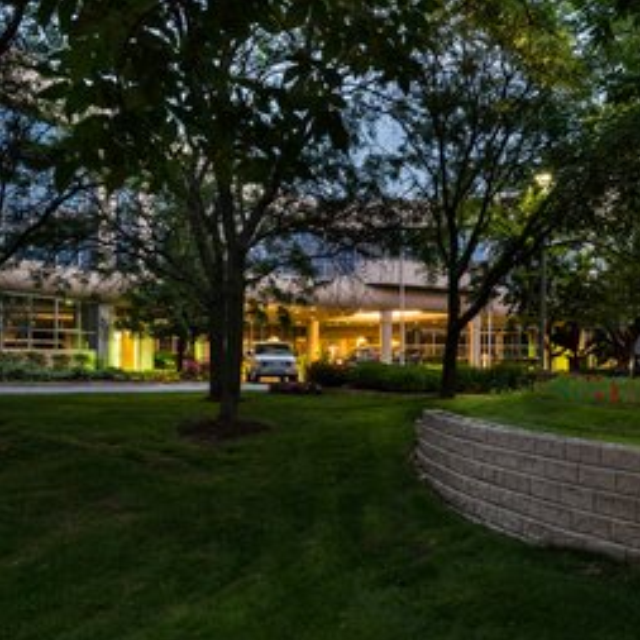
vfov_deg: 52.5
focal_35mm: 31
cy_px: 321
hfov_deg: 50.3
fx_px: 648
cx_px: 483
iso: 100
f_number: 11
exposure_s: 4
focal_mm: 24
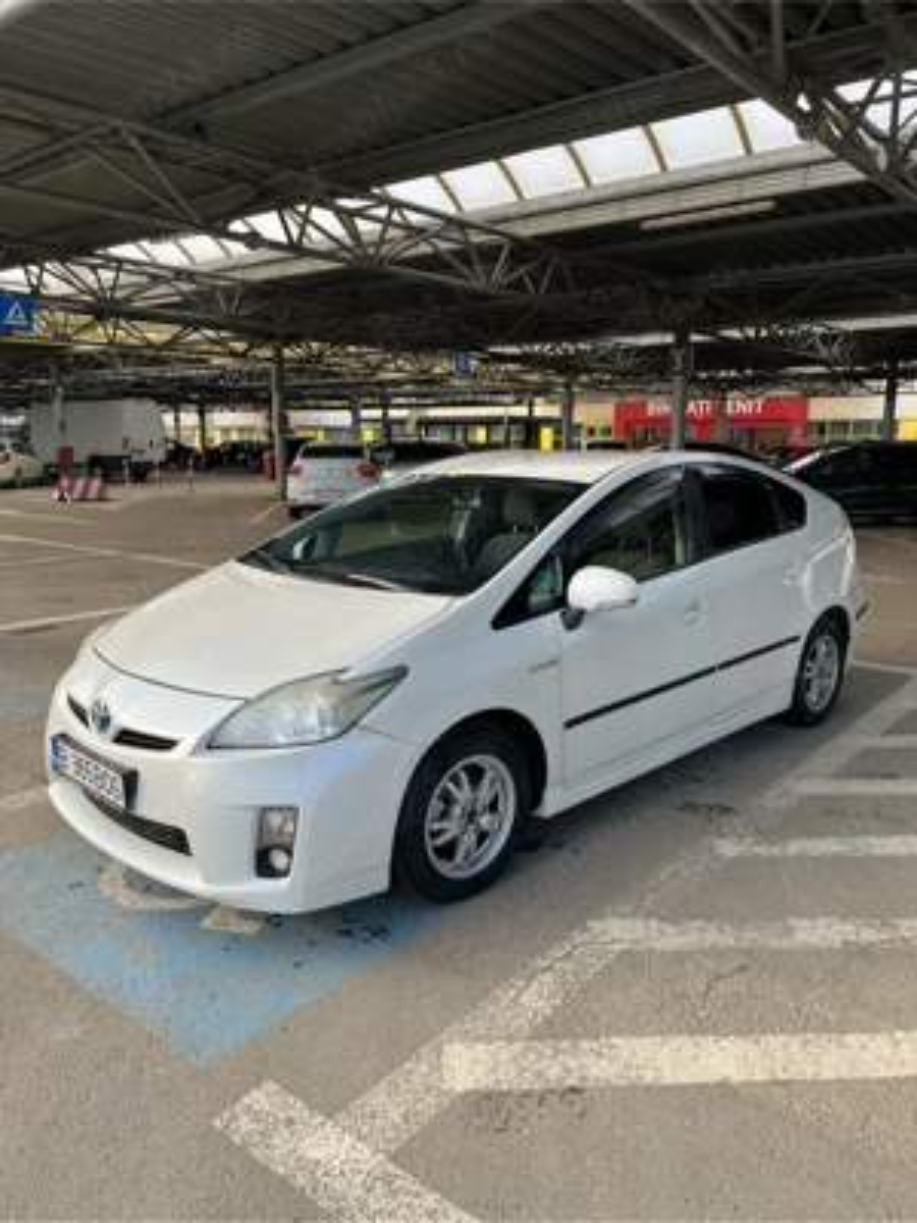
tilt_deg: -11.2
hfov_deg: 53.1
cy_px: 612
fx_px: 918
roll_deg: +0.4
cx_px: 458
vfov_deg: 67.3
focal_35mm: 26
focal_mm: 5.1
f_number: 1.6
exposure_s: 1/742
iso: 50
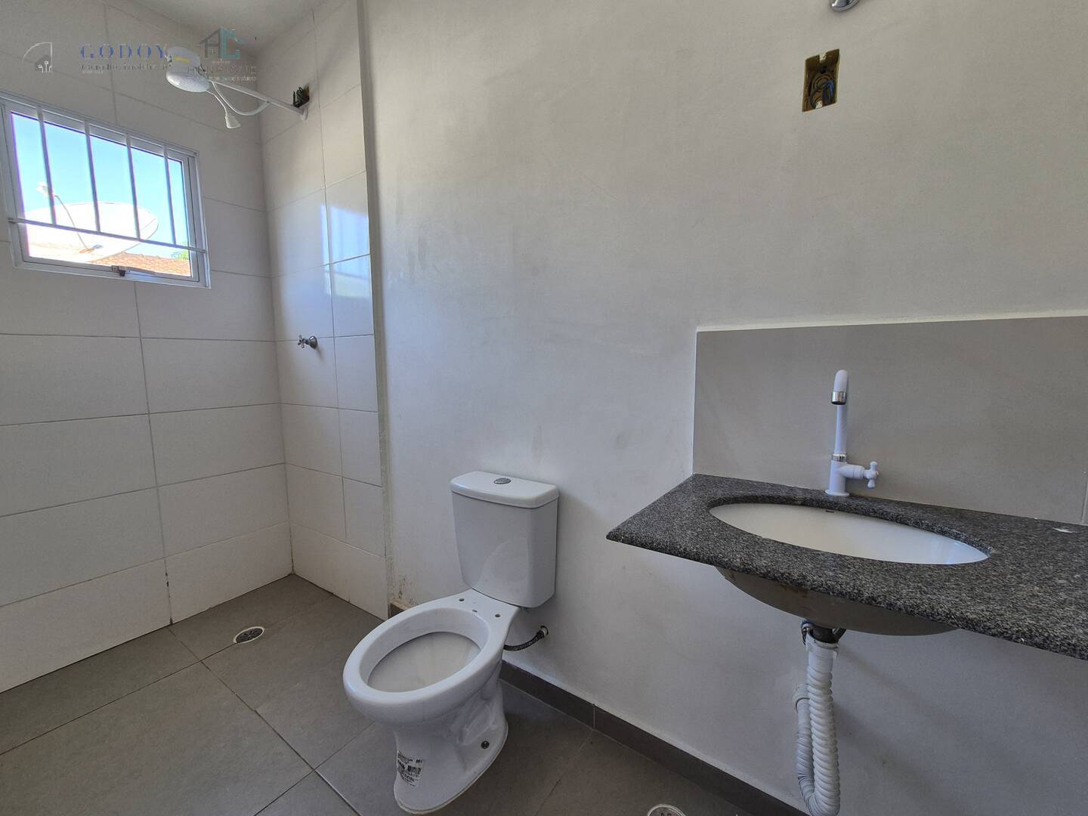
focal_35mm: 13
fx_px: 409
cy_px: 408
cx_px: 544
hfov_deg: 106.2
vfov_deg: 89.9
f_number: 2.2
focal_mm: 2.2
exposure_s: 1/60
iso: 64
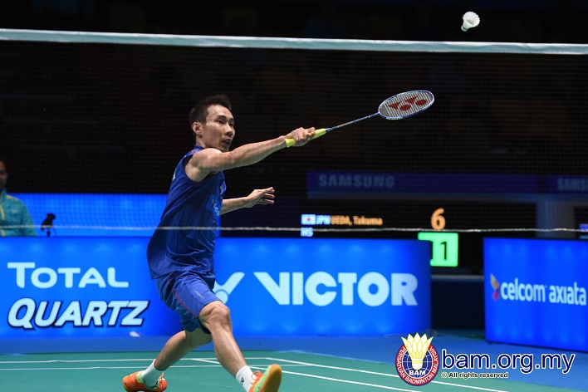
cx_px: 294
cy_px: 196
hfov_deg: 13.7
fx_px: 2450
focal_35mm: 150
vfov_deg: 9.1
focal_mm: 150
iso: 5000
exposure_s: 1/800
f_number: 2.8
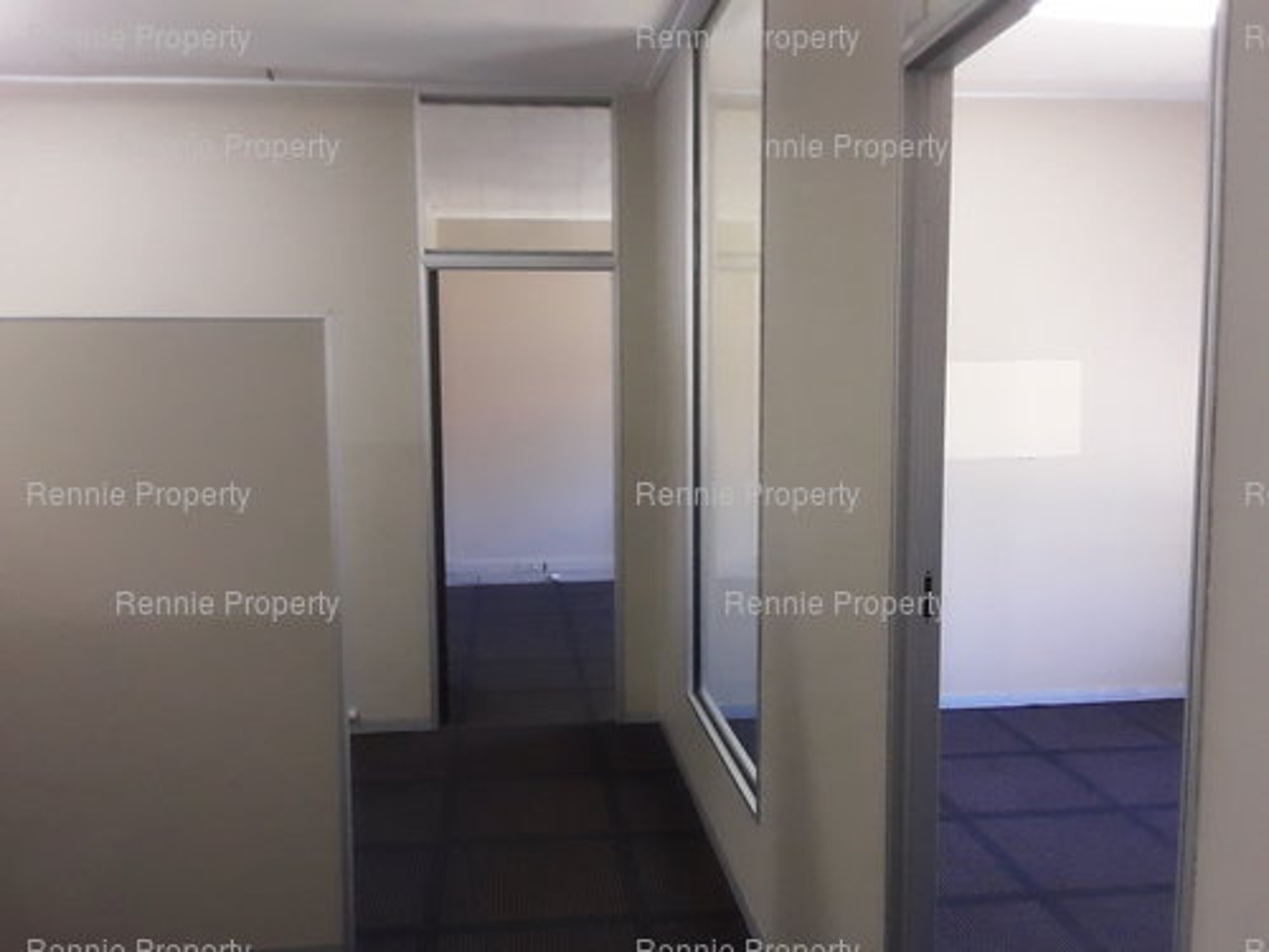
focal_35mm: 30
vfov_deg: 46.8
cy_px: 476
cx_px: 634
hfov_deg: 60.0
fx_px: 1100
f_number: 1.9
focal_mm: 2.2
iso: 200
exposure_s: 1/50
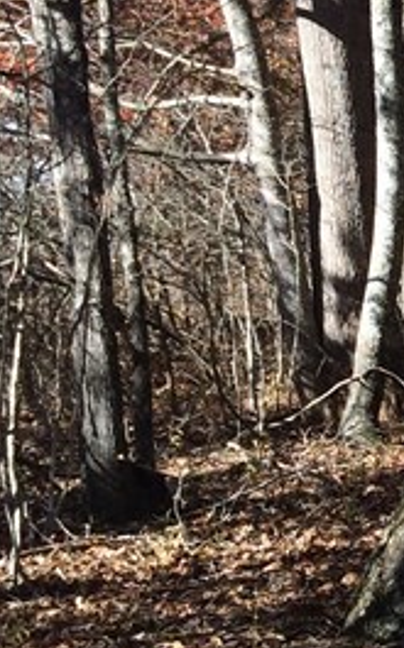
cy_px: 528
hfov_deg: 9.2
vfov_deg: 17.4
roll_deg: -0.8
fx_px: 2102
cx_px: 1131
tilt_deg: -5.7
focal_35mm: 119
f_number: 2.2
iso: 32
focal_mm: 4.15
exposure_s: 1/641
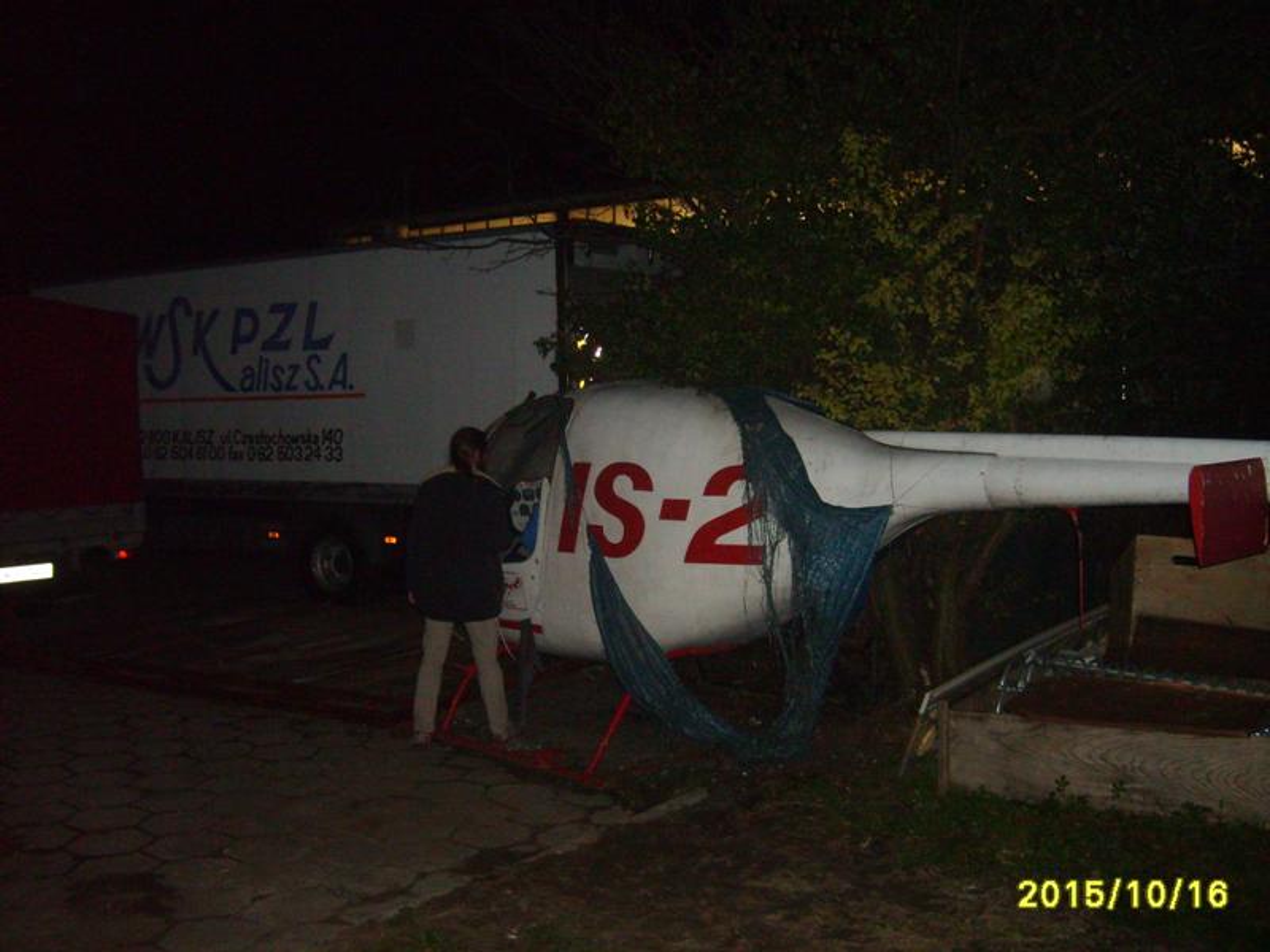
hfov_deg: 52.6
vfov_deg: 40.7
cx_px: 635
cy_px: 476
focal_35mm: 35
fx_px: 1284
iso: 253
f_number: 2.8
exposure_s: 1/45
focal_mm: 5.8
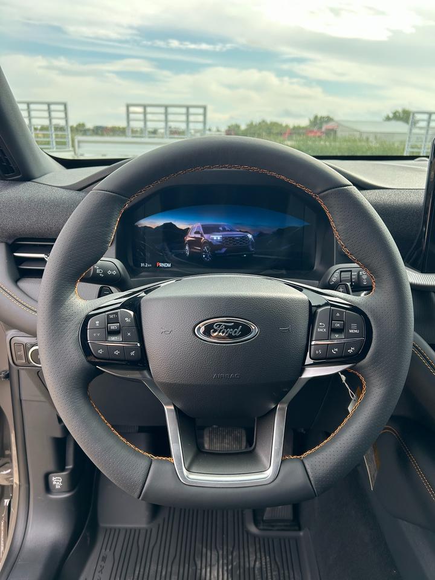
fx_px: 436
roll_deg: -1.4
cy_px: 290
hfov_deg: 53.1
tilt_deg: -19.1
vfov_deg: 67.3
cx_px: 218
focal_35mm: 26
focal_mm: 5.7
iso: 50
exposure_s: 1/584
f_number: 1.5
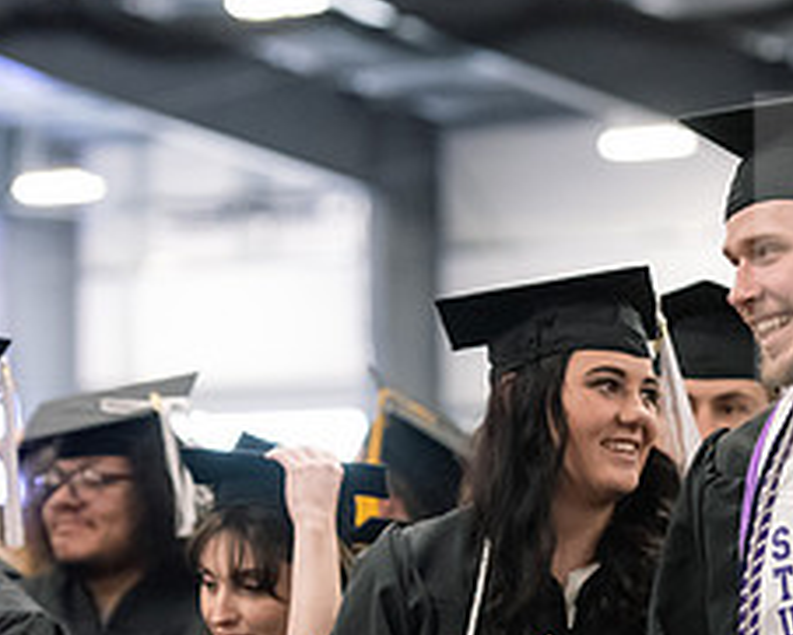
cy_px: 517
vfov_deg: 6.3
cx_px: 649
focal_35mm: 246
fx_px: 5776
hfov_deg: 7.8
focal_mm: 102
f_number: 3.5
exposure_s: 1/200
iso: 4000
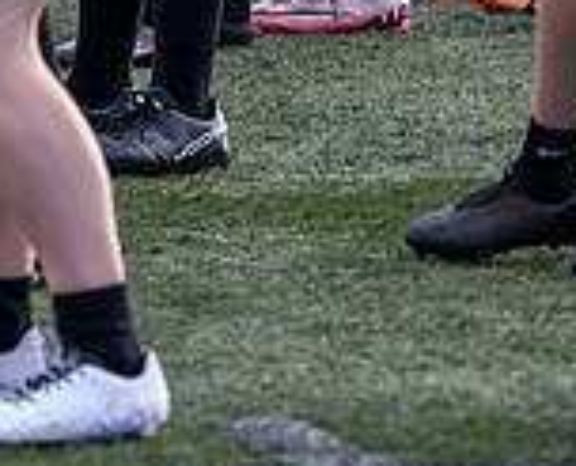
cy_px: -382
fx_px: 12518
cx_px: -496
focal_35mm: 731
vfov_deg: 2.1
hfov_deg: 2.6
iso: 1600
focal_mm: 165
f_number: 4.5
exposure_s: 1/1000
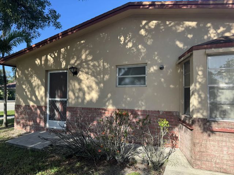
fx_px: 162
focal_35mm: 24
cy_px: 88
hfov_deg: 71.6
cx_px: 117
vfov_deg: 56.8
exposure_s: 1/1488
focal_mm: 6.76
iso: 80
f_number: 1.78
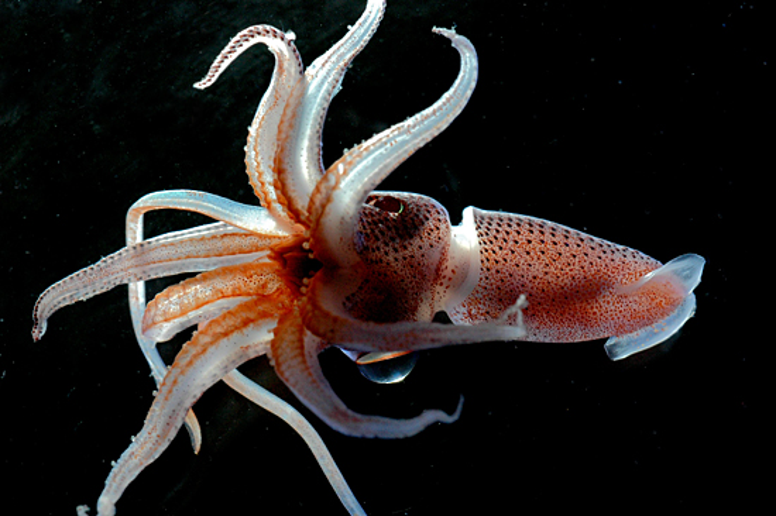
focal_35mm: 90
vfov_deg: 15.2
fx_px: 1939
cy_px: 258
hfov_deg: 22.6
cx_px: 388
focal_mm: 60
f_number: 16
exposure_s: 1/60
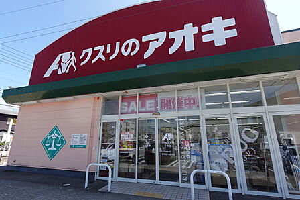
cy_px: 100
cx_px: 150
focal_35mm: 18
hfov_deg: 90.0
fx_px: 150
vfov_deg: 67.3
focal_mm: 6.9
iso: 125
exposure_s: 1/500
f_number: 4
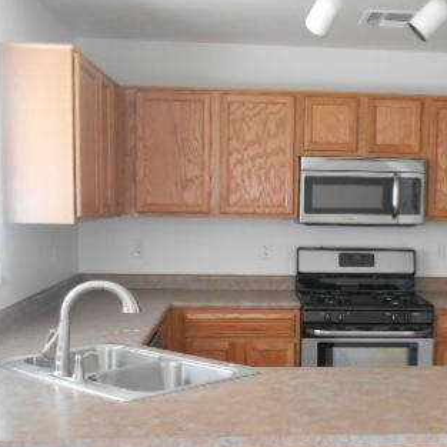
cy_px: 303
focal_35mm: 56
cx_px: 311
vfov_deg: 30.3
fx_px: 818
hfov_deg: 30.2
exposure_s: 1/30
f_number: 3.6
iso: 360
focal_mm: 5.5
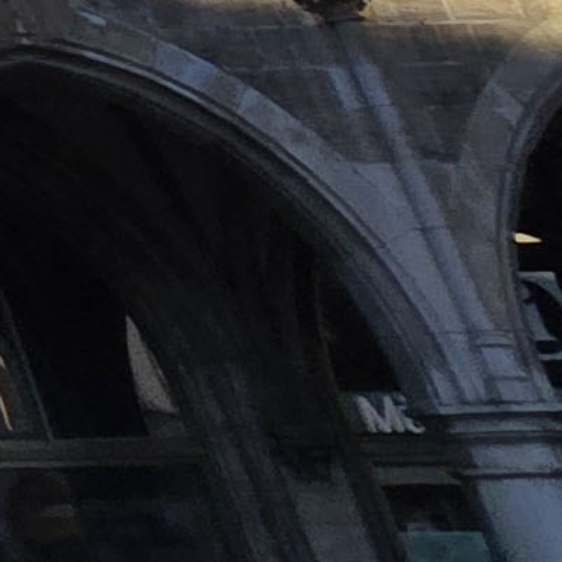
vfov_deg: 12.1
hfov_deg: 8.4
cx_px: -1627
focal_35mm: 114
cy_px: -813
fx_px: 2094
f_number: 2.2
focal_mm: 2.2
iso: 50
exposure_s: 1/2054
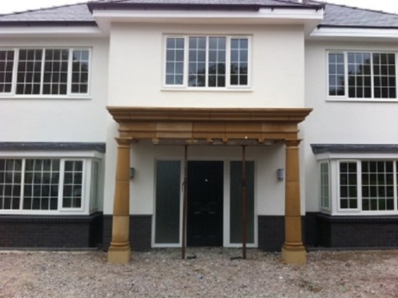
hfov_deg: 52.7
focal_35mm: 35
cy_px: 149
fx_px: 402
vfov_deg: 40.6
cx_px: 199
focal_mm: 3.85
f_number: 2.8
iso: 80
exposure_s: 1/736
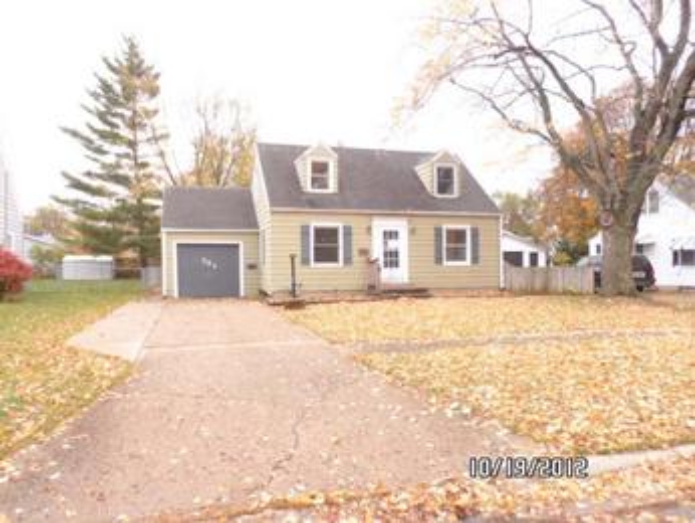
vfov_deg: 56.9
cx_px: 348
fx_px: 482
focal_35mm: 24
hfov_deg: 71.6
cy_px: 262
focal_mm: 4
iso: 100
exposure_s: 1/30
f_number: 3.2
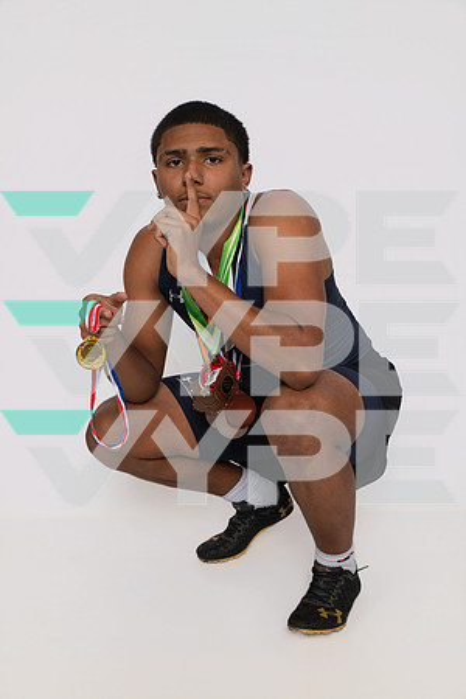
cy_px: 350
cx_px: 233
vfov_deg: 46.4
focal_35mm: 42
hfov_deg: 31.9
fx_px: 815
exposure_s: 1/320
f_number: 8
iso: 640
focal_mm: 42
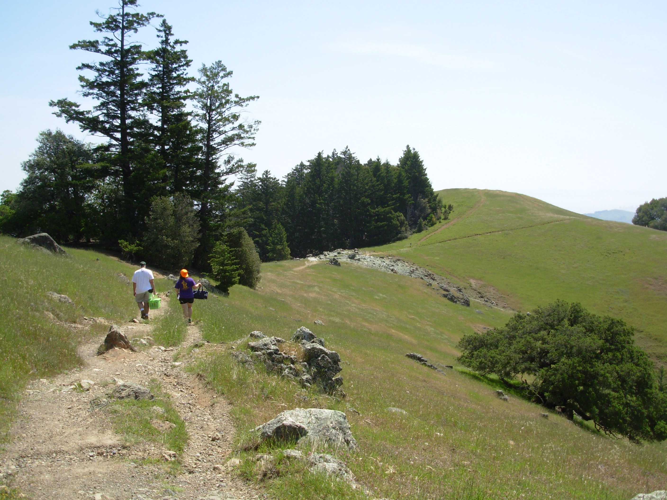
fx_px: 732
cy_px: 250
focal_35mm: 38
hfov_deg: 49.0
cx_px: 334
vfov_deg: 37.7
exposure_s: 1/886
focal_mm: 6.3
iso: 50
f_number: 2.9
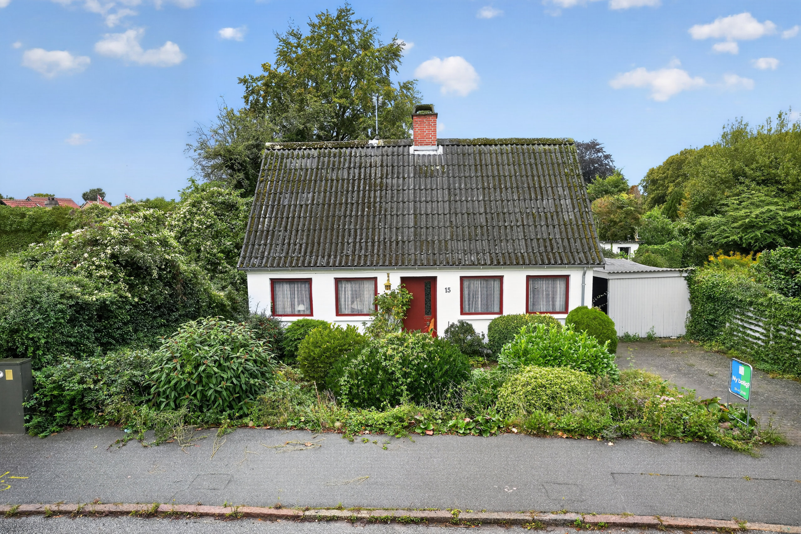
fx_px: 489
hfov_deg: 78.6
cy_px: 267
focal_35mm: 22
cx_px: 400
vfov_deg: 57.2
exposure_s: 1/500
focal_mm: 22
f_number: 8
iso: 800
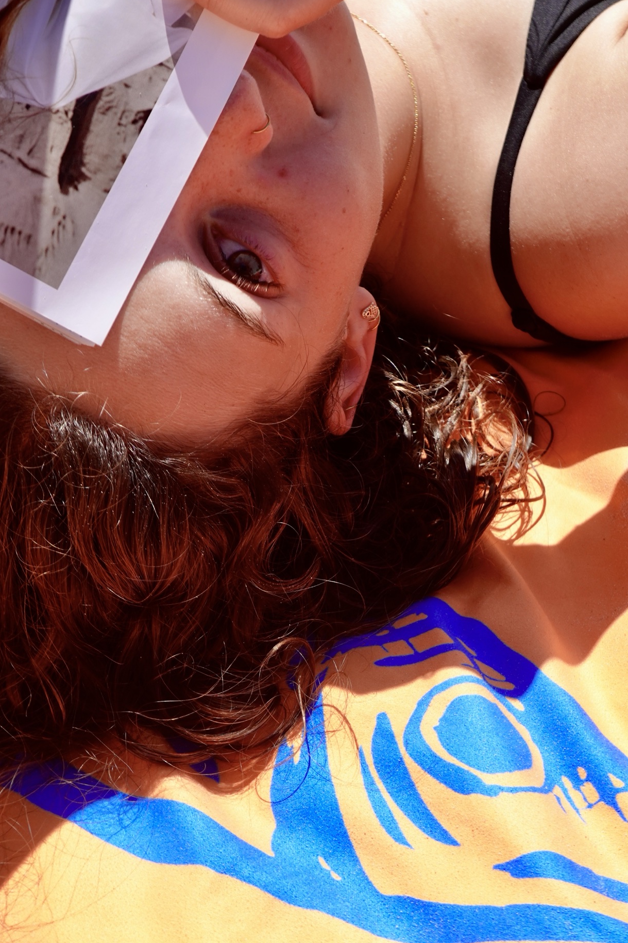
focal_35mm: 63
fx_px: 1649
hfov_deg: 21.5
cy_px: 508
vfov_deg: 31.9
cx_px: 370
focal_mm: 17.15
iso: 125
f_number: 4
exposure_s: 1/640
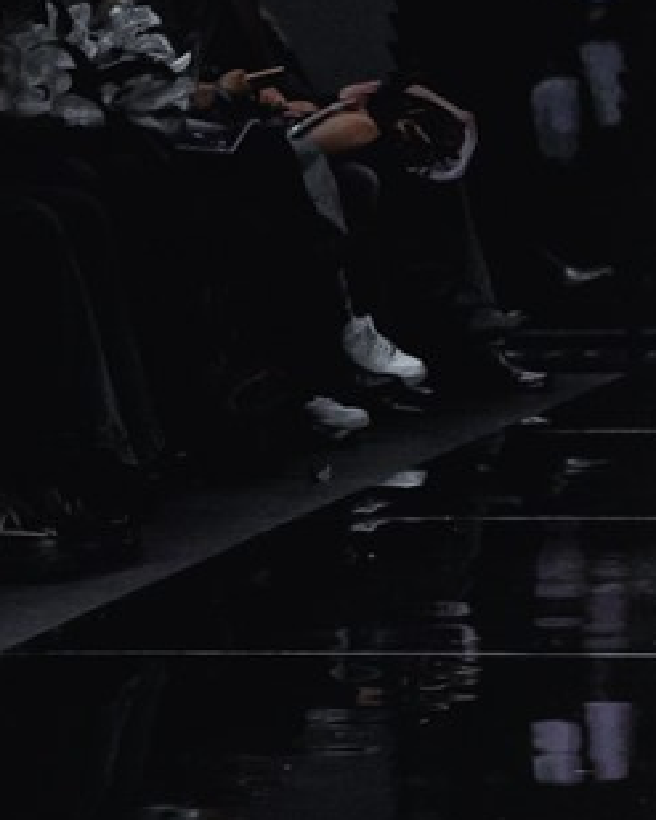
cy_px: 324
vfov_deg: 9.5
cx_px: 1142
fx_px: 4953
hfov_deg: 7.4
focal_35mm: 204
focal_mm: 35
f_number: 4.5
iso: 2000
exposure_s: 1/250
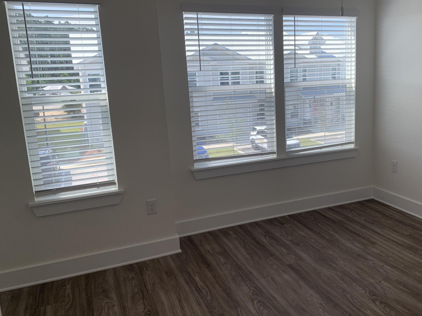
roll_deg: +3.4
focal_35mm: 31
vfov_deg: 45.4
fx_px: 378
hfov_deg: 58.0
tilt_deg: -10.6
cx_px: 249
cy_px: 146
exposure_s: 1/405
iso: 25
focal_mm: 4.25
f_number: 1.8
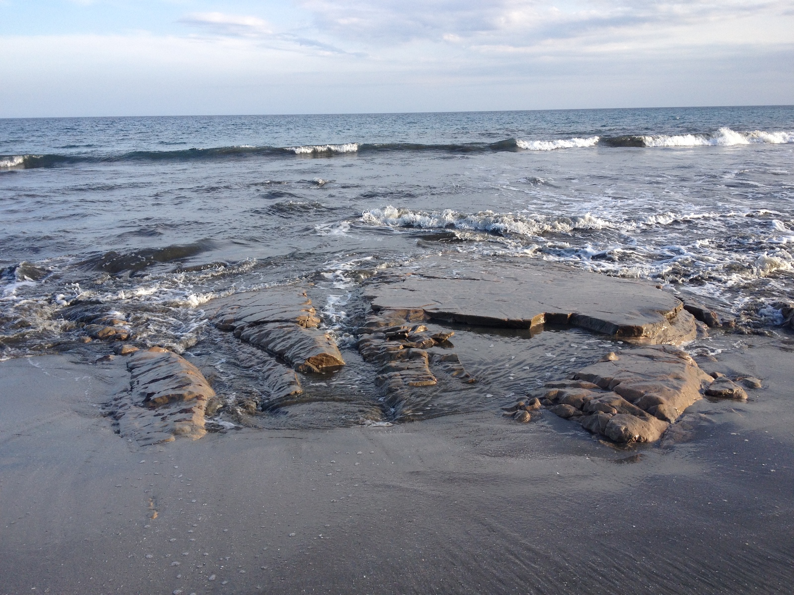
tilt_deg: -16.8
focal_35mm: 35
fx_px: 803
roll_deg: +1.5
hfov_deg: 52.6
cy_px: 298
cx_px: 397
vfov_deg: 40.7
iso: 50
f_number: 2.4
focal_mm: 4.28
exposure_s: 1/569
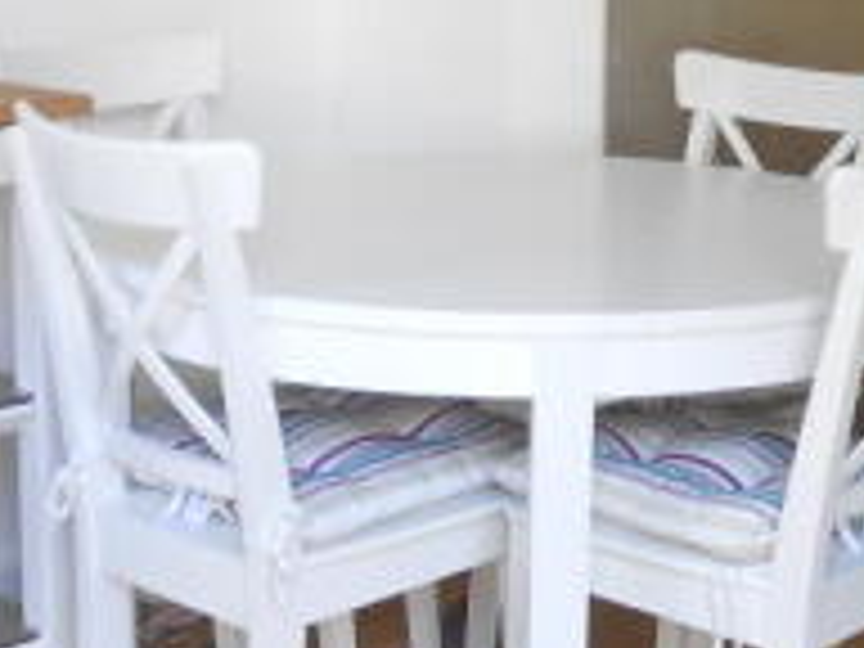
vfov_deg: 18.6
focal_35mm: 79
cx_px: 799
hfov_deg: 23.9
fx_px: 1972
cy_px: 218
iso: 125
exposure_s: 1/30
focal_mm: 4.6
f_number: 3.5
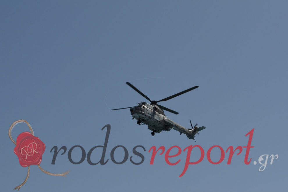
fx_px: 660
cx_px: 144
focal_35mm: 82
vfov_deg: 16.6
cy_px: 96
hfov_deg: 24.6
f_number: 14
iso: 400
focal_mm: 55
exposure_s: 1/800
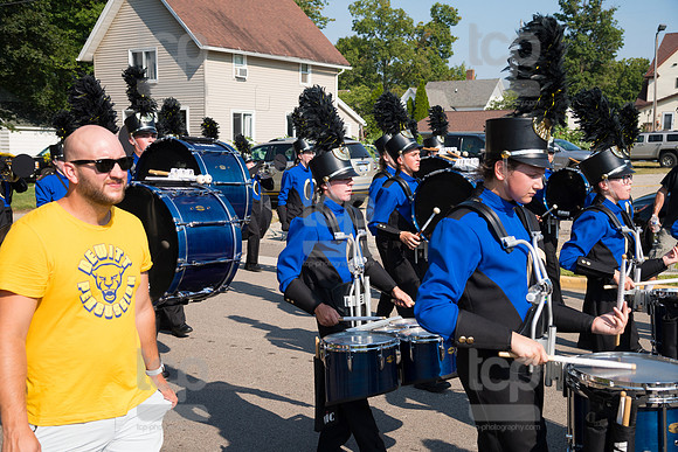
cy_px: 226
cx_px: 339
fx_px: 866
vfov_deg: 29.3
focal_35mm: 46
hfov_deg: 42.7
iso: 320
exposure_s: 1/800
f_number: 6.3
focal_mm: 46
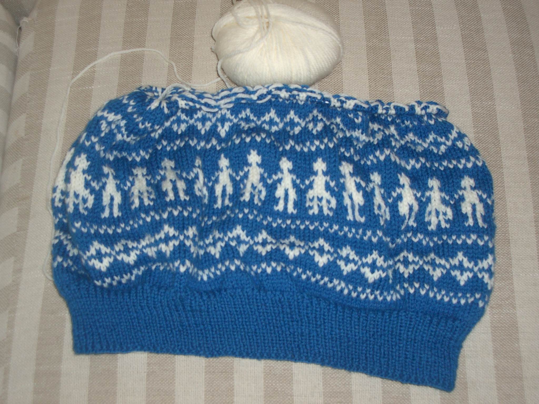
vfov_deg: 29.7
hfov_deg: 38.9
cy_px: 202
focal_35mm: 49
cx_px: 270
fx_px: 763
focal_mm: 8.2
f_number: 3.1
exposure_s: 1/40
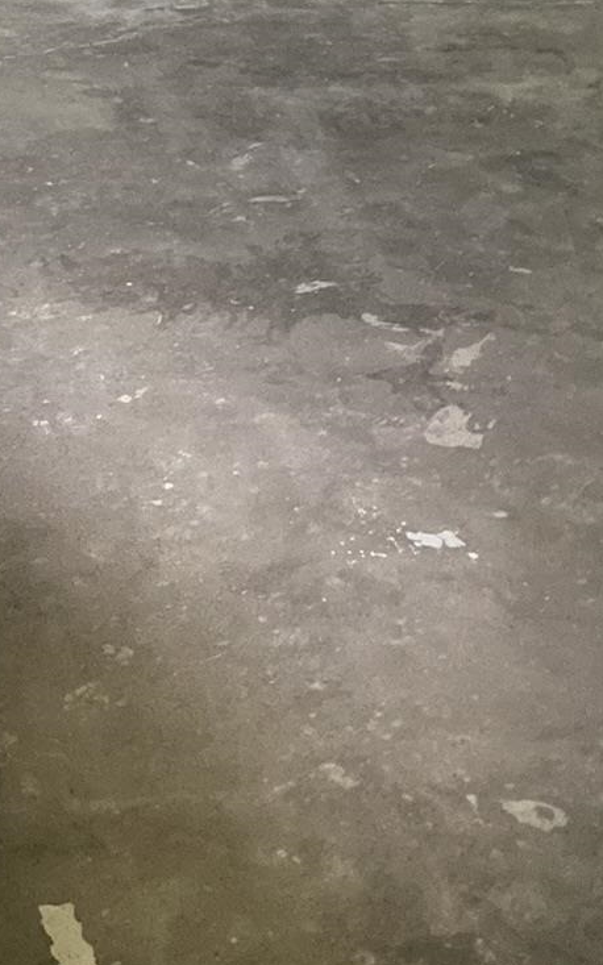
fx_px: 2025
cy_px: 76
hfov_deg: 16.8
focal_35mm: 77
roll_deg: -0.4
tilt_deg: -20.2
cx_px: 111
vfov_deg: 25.9
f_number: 1.6
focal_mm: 4.2
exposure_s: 1/11
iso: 500
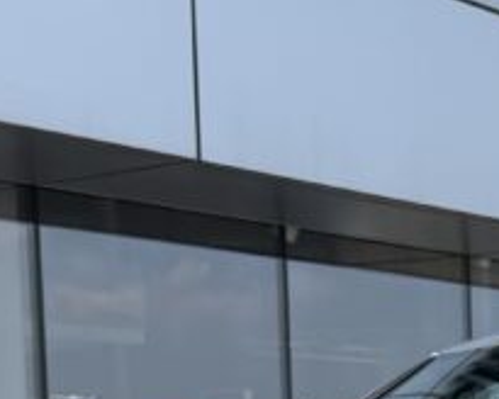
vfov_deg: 12.2
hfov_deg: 15.4
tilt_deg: -3.9
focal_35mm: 120
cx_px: 604
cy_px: 607
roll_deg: +1.2
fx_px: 1772
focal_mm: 6.76
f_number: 1.78
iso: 80
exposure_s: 1/2370
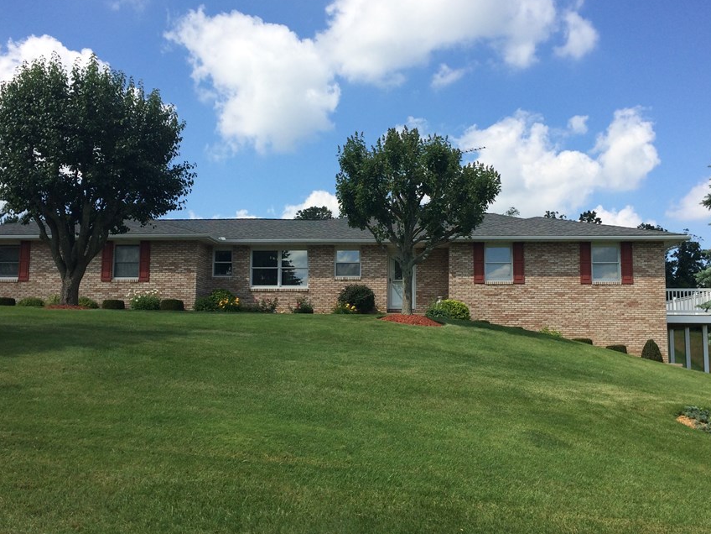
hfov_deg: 52.6
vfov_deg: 40.7
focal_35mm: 35
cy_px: 276
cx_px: 361
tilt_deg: +5.0
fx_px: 719
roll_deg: -0.7
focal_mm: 4.15
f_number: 2.2
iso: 32
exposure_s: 1/1953
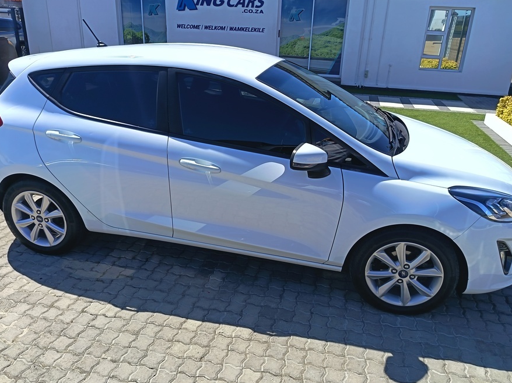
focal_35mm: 28
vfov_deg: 49.7
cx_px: 257
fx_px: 414
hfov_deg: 63.5
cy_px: 187
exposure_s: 1/858
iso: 100
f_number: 1.75
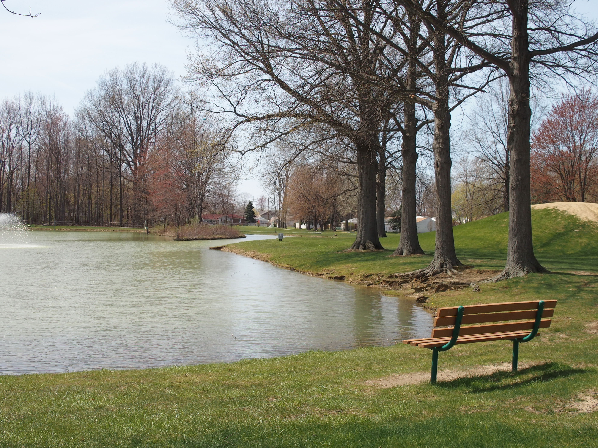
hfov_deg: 38.2
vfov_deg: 29.1
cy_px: 224
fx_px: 864
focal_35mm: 50
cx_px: 299
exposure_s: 1/500
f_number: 4.5
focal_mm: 10.8
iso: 100
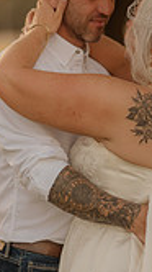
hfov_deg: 8.5
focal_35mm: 142
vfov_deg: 15.1
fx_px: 1021
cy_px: 100
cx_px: 29
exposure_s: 1/400
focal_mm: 50
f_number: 2.8
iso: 200
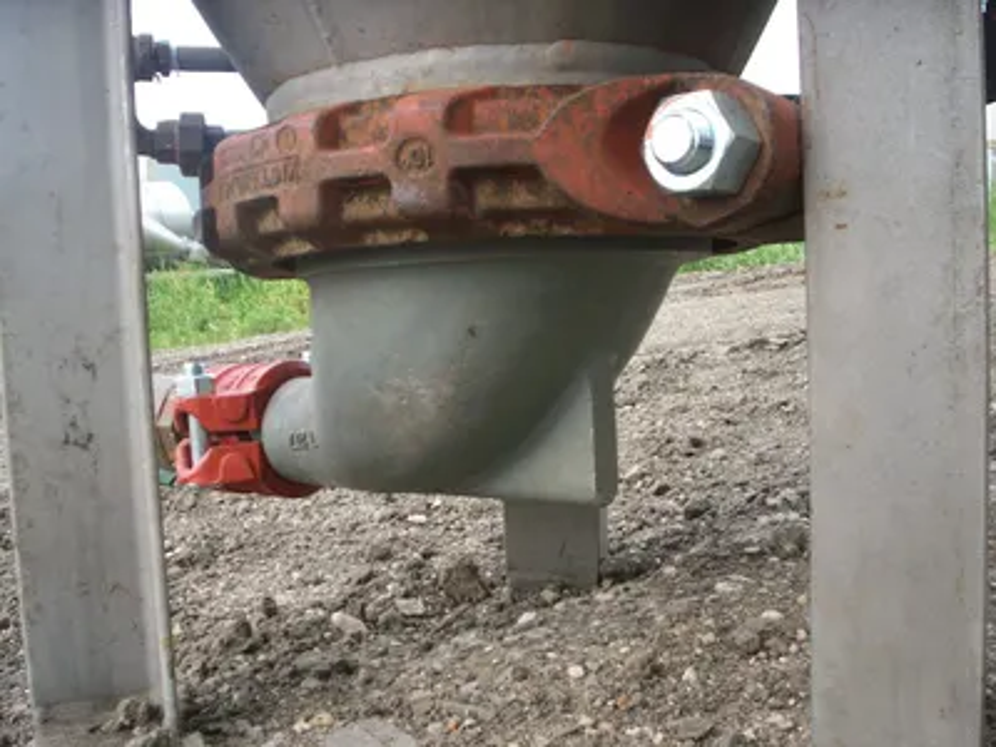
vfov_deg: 39.7
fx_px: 1036
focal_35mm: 36
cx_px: 498
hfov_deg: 51.4
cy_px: 374
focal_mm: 5.9
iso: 100
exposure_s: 1/125
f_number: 4.5
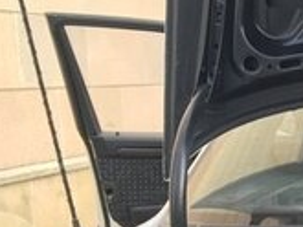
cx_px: 566
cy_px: 233
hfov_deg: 14.6
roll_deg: +0.8
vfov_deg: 12.6
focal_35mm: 116
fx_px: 1016
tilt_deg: -8.6
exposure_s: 1/100
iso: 32
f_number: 2.2
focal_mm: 4.15
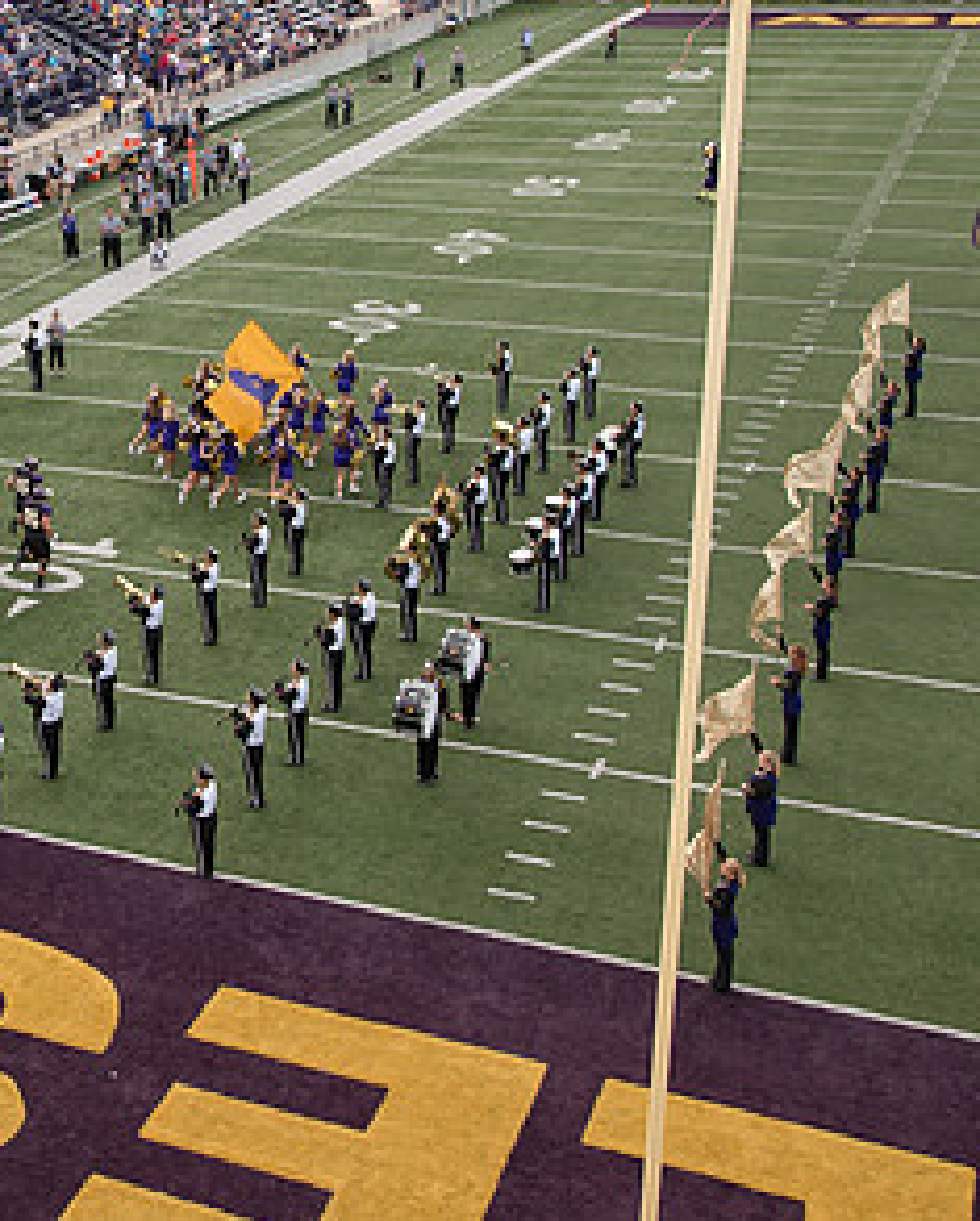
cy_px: 419
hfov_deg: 27.8
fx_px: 1882
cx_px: 54
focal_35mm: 52
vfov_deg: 35.6
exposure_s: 1/640
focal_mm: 28
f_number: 6.3
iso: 640
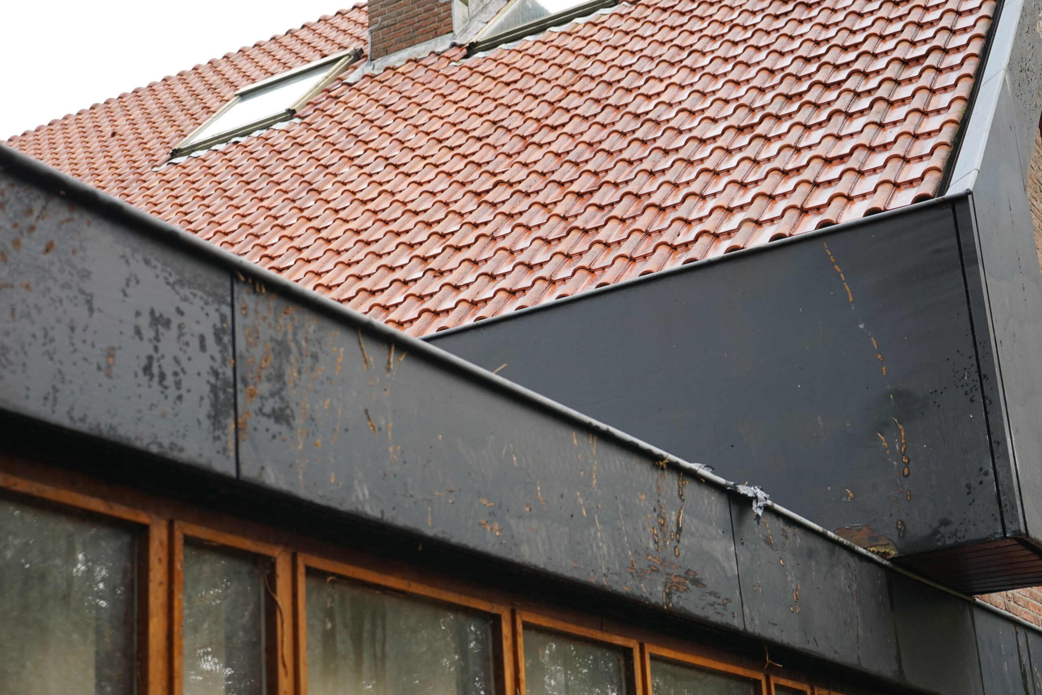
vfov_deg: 22.6
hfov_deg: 33.4
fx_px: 1737
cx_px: 521
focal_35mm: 60
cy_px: 348
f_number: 5.6
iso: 200
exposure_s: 1/60
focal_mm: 60
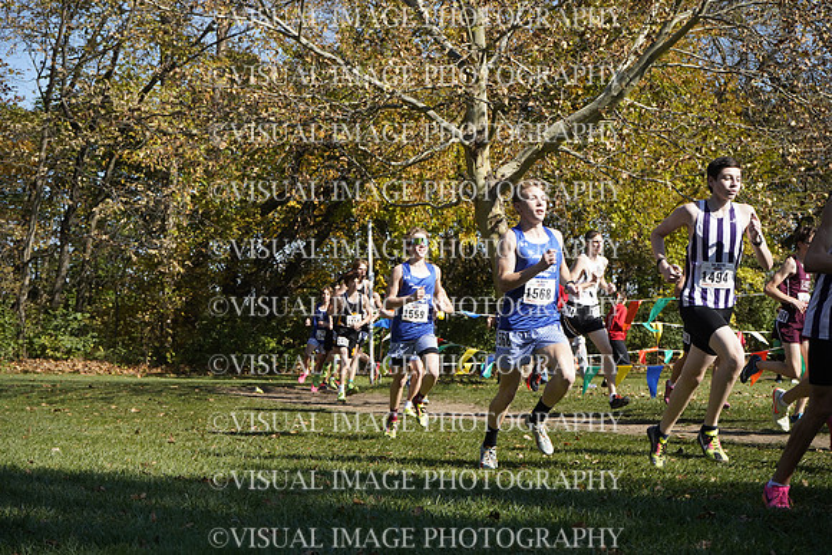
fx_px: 1618
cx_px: 416
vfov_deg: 19.5
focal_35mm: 70
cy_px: 278
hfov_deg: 28.8
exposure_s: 1/2500
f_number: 8
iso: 1600
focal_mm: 70
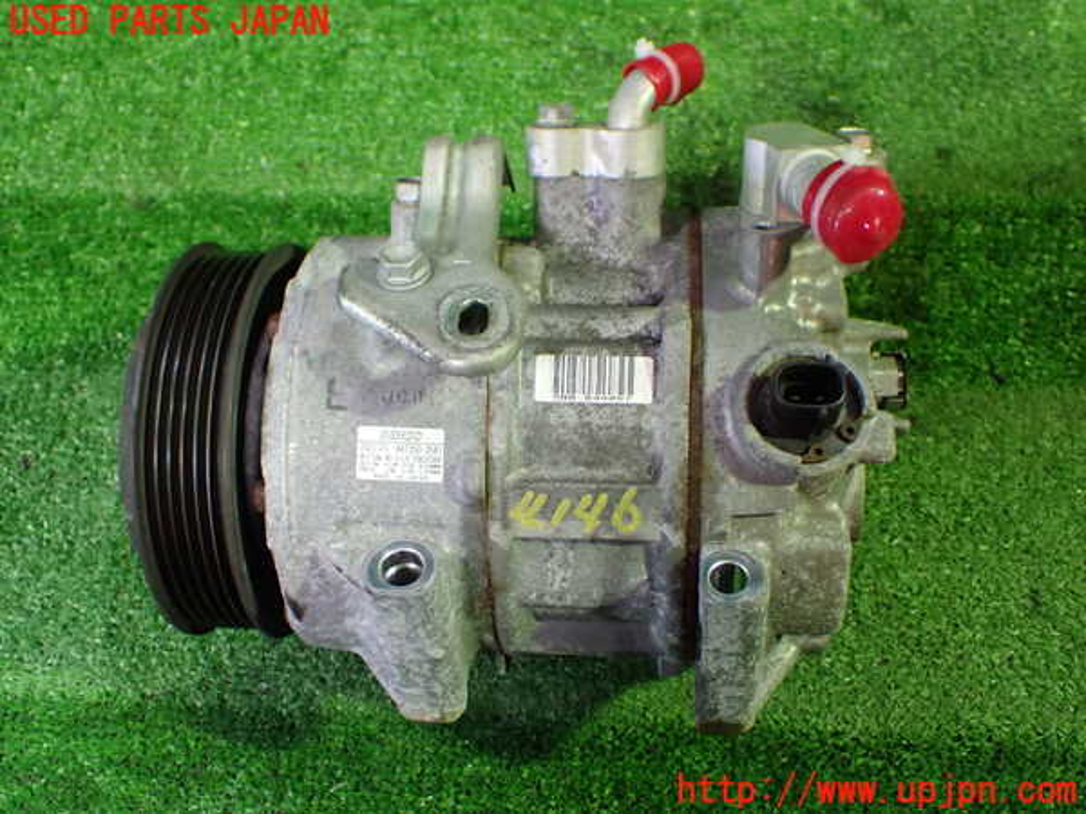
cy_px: 407
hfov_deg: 45.8
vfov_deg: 35.1
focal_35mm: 41
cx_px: 543
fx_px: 1286
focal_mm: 7.31
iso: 800
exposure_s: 1/40
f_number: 2.8
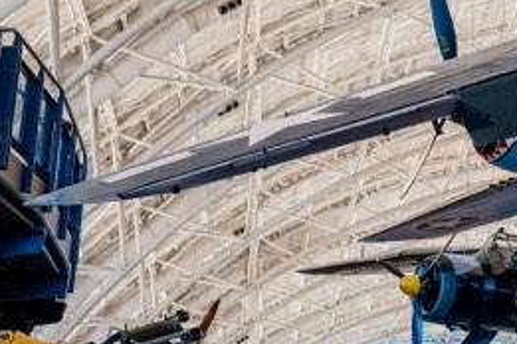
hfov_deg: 12.9
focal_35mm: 152
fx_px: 2183
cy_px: -55
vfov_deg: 8.9
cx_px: 747
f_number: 5.6
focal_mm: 44
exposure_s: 1/15
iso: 1250
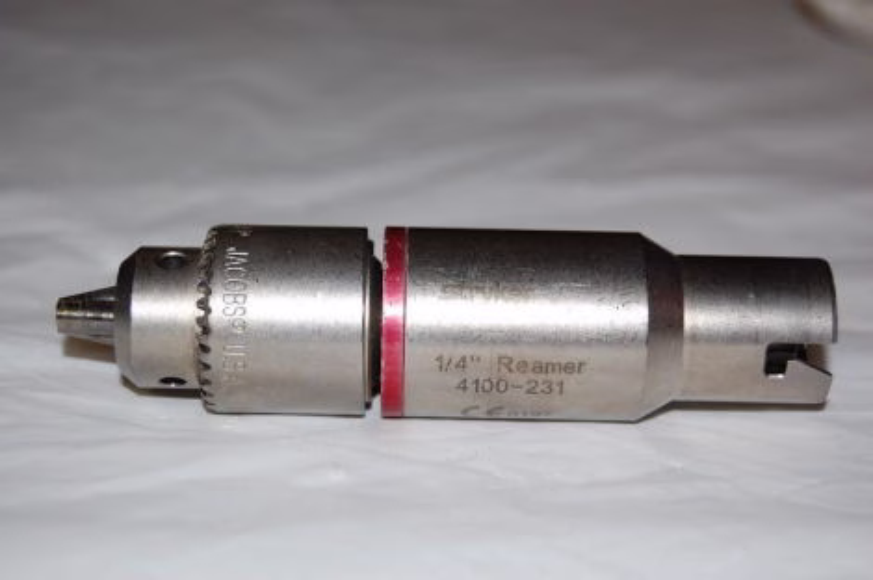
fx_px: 1889
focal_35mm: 78
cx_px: 436
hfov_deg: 26.0
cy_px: 290
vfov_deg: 17.4
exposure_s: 1/125
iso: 200
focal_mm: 52
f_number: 5.6
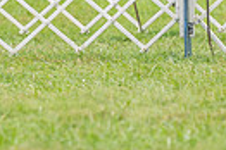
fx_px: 5549
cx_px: 262
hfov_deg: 2.3
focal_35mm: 885
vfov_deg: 1.5
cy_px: -159
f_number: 3.5
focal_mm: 200
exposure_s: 1/1250
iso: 400
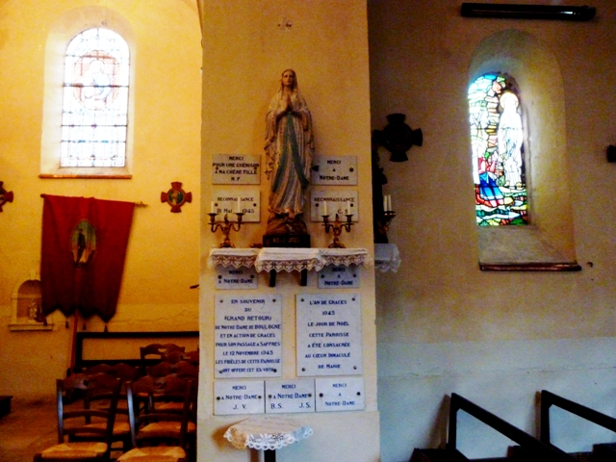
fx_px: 552
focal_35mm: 31
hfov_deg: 58.4
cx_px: 308
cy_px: 231
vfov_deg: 45.4
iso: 800
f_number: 3.4
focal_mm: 5.6
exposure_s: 1/13
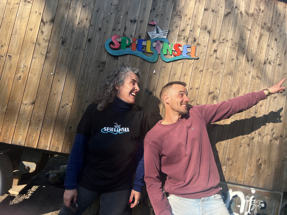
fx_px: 216
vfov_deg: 53.1
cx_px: 144
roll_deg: -12.8
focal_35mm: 26
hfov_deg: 67.3
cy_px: 108
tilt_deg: +4.5
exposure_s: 1/1183
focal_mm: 5.7
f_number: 1.5
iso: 50
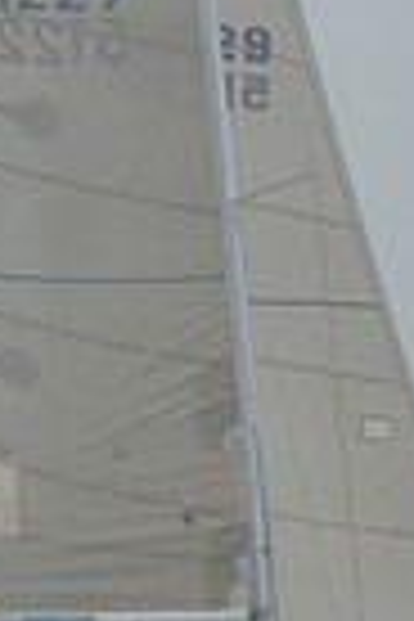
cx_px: 263
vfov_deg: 7.0
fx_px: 5071
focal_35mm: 294
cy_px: 279
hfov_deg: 4.7
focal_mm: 70
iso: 250
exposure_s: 1/800
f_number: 9
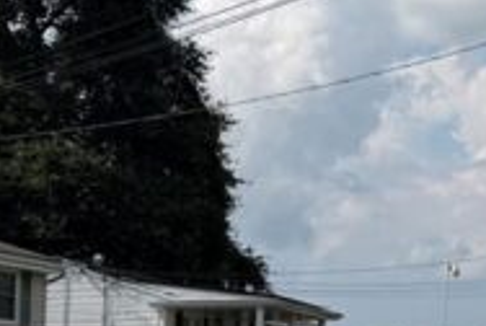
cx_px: 680
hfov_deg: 17.7
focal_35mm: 106
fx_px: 1433
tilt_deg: +6.5
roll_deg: +1.9
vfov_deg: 12.9
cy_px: 269
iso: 80
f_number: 1.78
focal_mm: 6.76
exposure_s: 1/9091
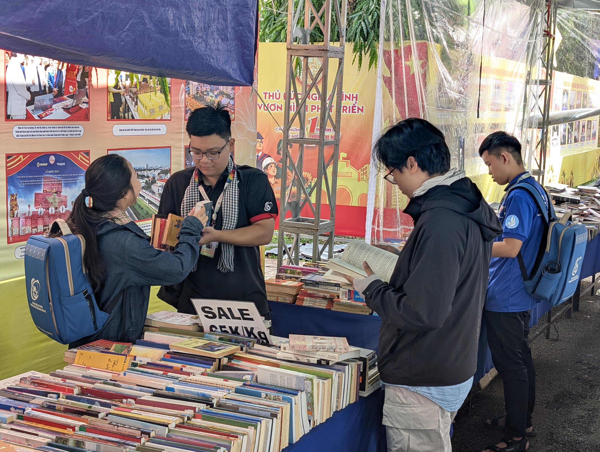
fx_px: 851
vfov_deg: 29.7
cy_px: 226
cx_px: 300
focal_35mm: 49
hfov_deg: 38.9
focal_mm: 6.9
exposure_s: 1/100
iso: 19
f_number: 1.68
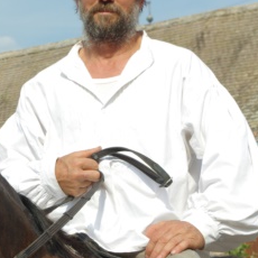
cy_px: 186
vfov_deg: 12.0
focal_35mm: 145
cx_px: 2
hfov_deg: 11.9
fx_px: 1223
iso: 100
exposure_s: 1/250
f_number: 8
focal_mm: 32.5
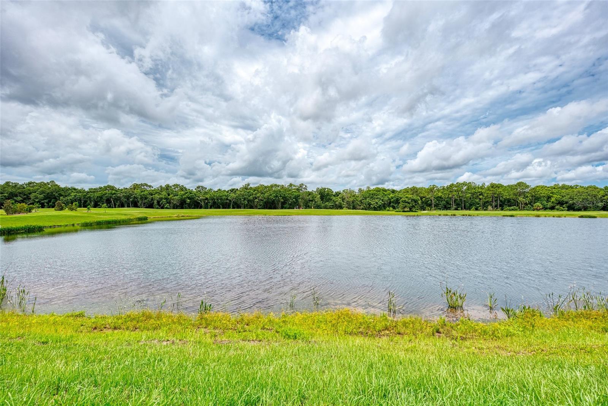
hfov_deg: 100.4
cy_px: 203
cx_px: 304
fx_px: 253
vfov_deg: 77.3
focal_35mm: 15
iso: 160
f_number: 7.1
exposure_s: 1/800
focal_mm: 15
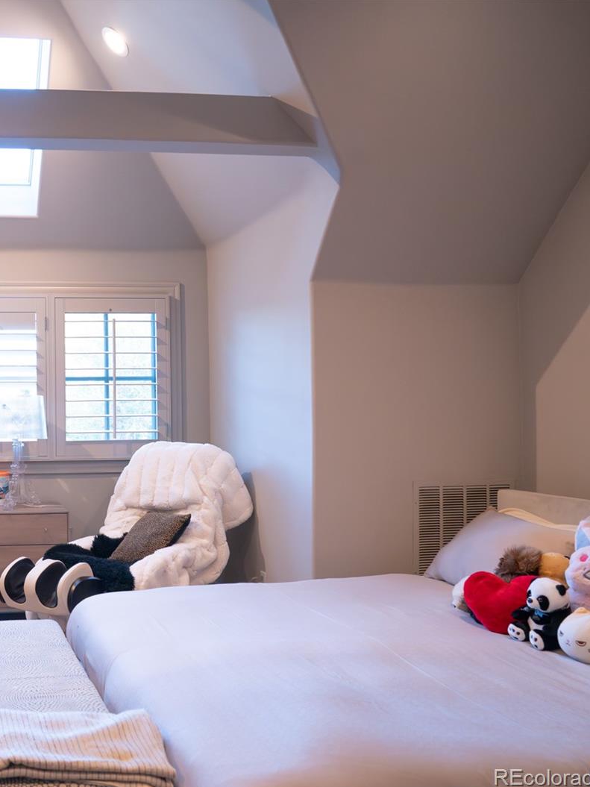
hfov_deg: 37.0
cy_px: 395
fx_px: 796
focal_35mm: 35
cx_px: 18
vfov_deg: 52.6
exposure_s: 1/125
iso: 3200
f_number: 5
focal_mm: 24
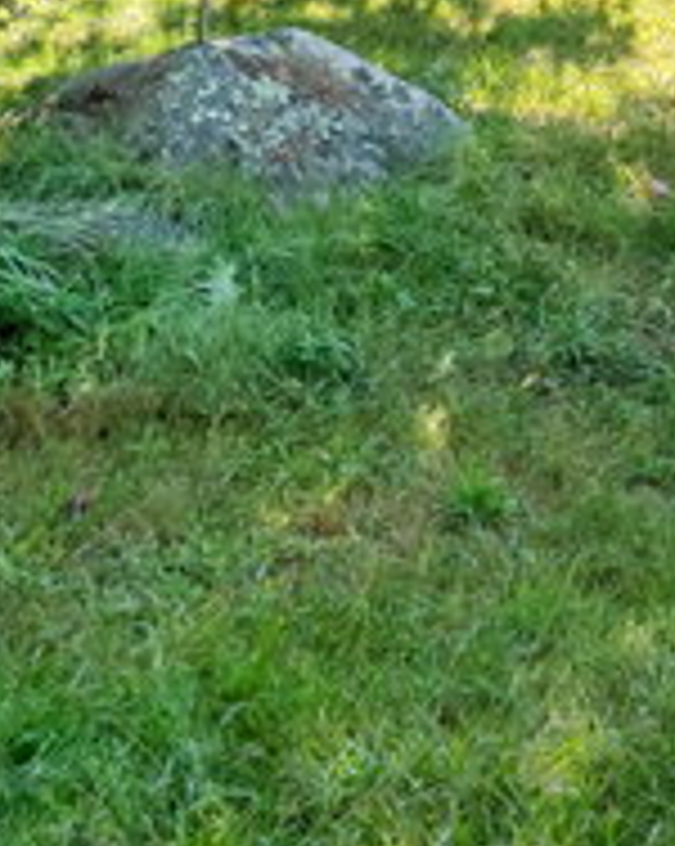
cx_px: 902
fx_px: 2301
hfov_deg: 15.8
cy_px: -450
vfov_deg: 18.3
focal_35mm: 92
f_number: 8
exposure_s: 1/350
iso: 800
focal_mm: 16
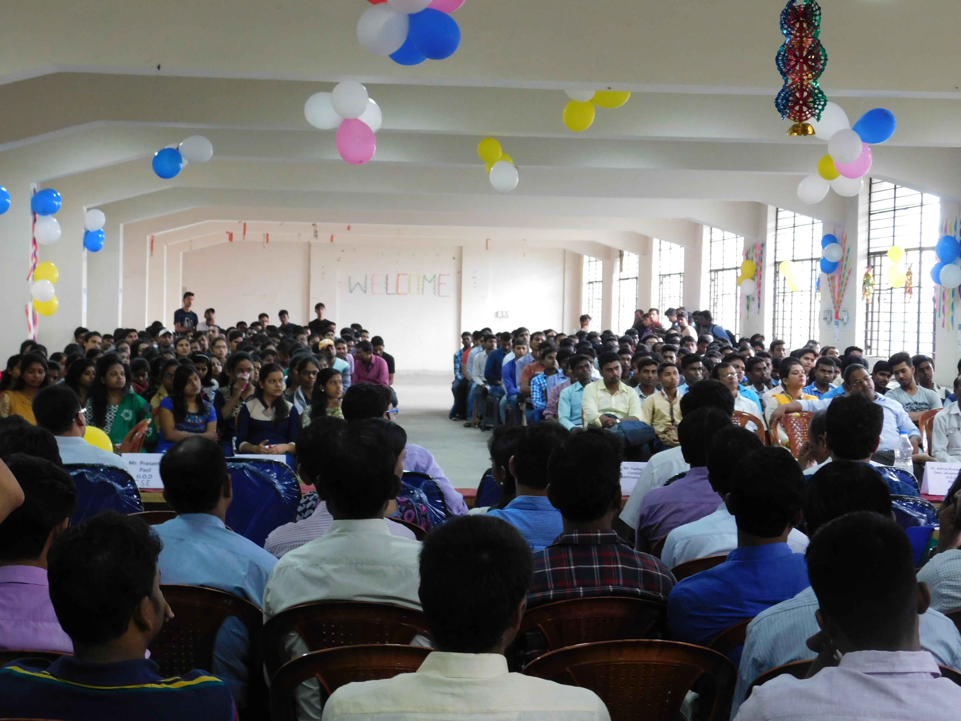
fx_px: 1832
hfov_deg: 29.4
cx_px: 480
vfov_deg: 22.3
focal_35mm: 66
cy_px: 360
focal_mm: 11.7
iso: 400
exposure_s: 1/15
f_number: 4.2
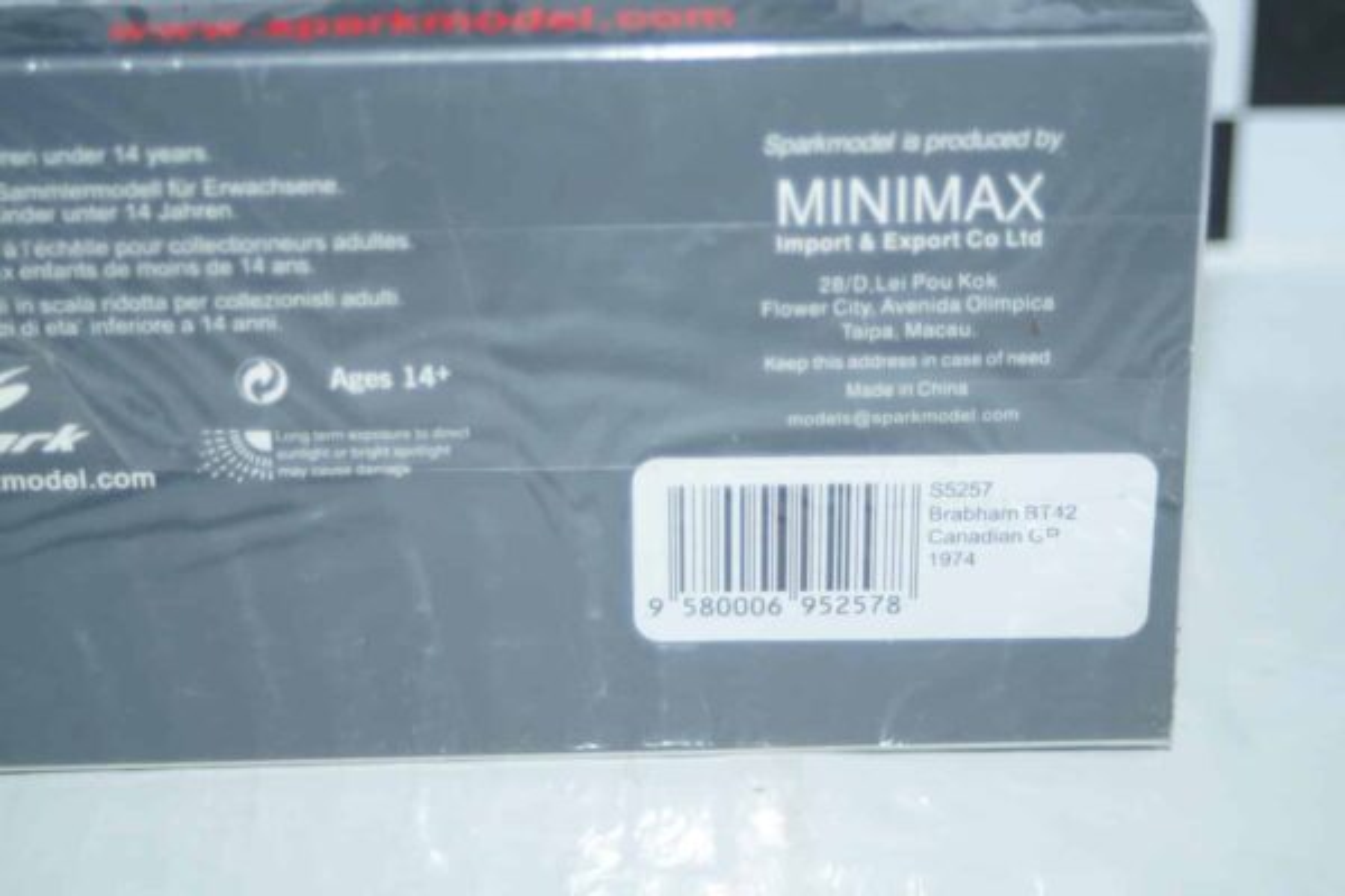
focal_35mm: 90
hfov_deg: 22.6
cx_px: 672
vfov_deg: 15.2
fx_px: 3362
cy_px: 448
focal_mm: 60
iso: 250
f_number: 5.6
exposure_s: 1/100
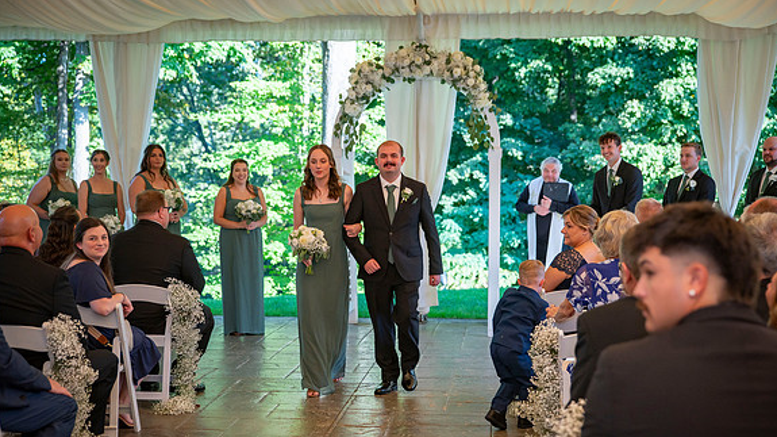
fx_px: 1174
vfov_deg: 21.0
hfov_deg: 36.6
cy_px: 257
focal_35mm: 57
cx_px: 389
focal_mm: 52
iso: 800
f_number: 2.8
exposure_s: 1/1250
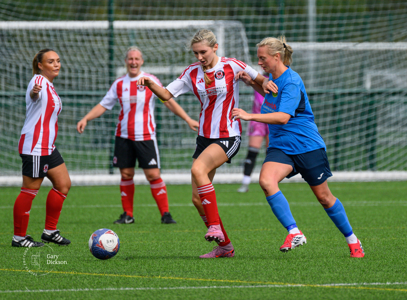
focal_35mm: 661
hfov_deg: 3.0
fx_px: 7719
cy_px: 92
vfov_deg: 2.2
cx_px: 279
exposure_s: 1/1600
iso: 500
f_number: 5.6
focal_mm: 400
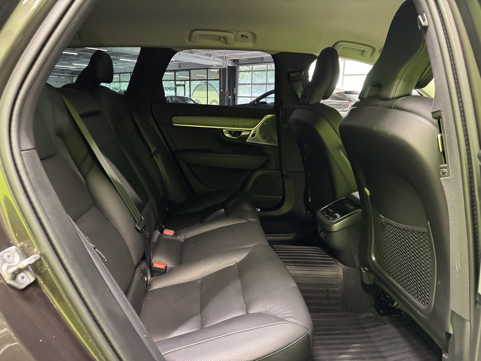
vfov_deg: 56.8
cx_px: 240
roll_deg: -1.1
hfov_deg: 71.6
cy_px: 180
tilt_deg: -12.6
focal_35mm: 24
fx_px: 333
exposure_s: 1/25
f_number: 1.78
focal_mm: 6.76
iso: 1250
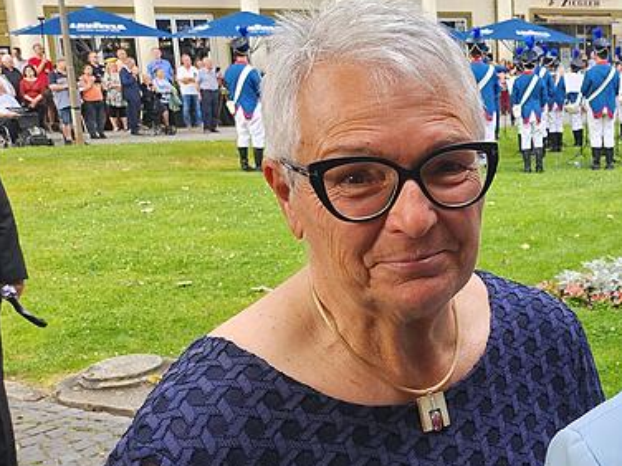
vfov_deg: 28.5
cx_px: 645
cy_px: 269
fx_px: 916
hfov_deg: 33.7
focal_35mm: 51
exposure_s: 1/180
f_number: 1.8
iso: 100
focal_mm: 5
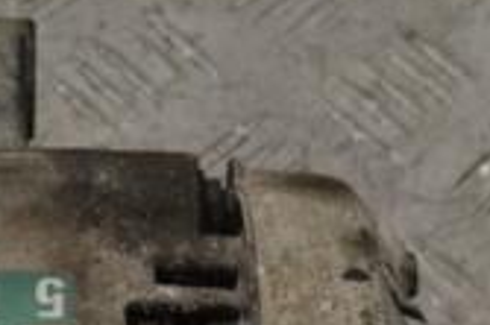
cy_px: 451
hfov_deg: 12.5
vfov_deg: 8.3
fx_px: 2203
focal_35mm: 162
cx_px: -29
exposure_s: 1/320
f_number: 9
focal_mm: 30
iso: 3200
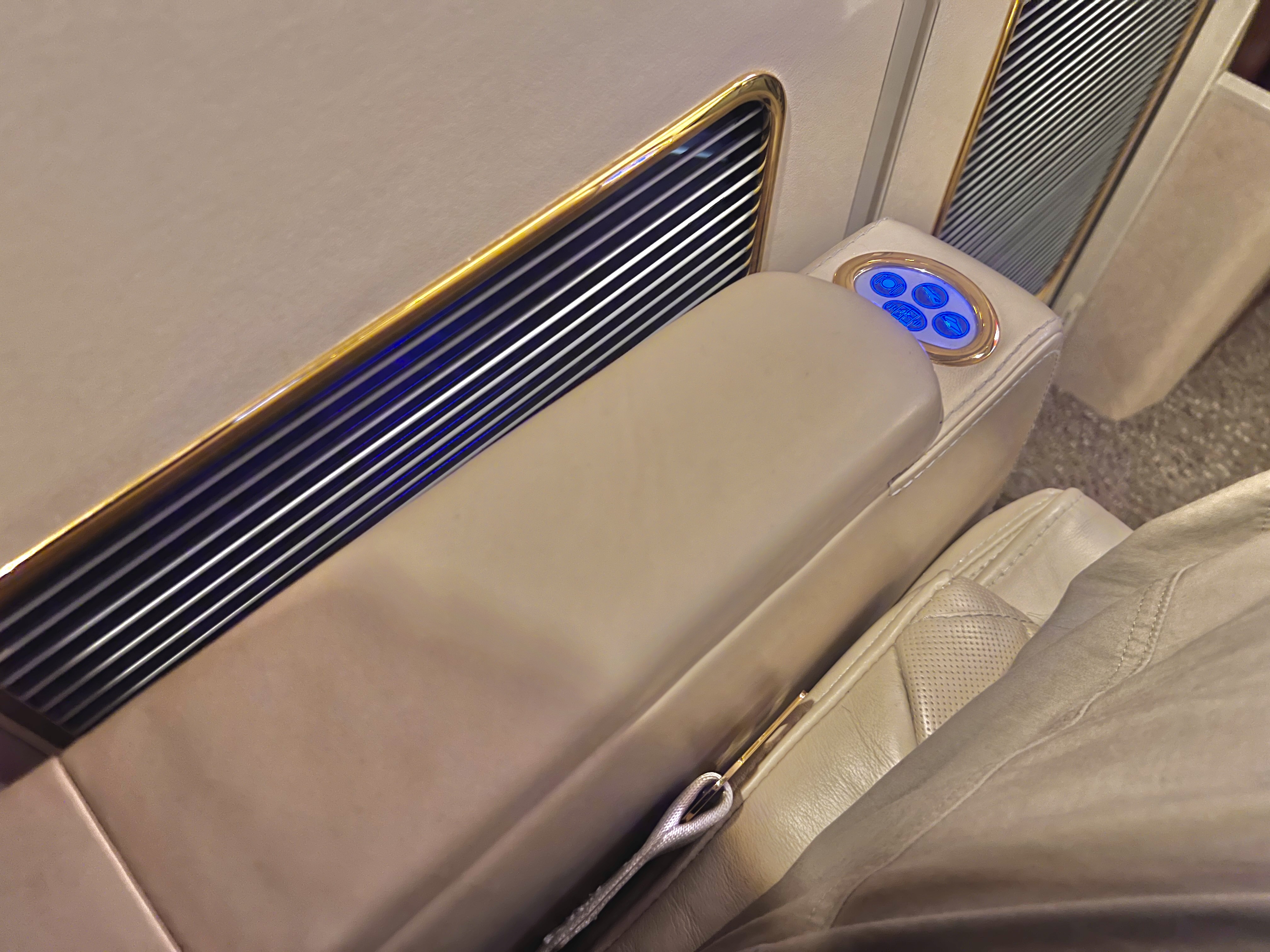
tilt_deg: -56.6
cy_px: 476
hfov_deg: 67.3
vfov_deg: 53.1
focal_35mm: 26
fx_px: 954
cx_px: 635
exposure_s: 1/29
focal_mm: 5.7
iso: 640
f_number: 1.5
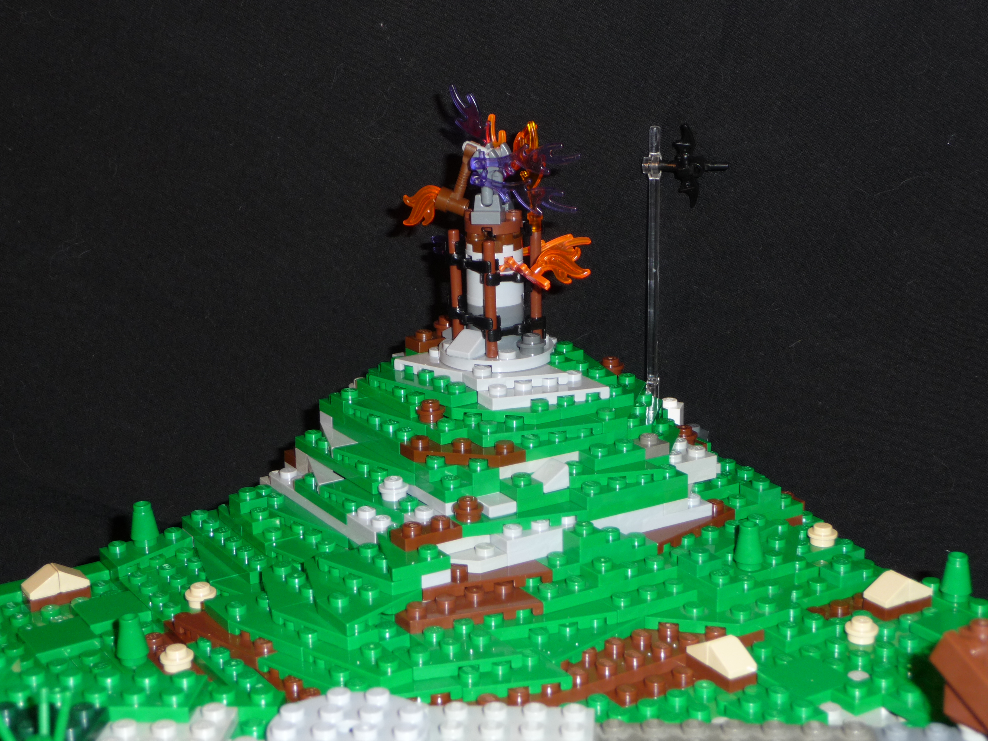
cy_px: 370
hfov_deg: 33.2
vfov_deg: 25.2
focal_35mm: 58
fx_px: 1655
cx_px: 494
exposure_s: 1/30
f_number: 4.4
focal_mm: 9.8
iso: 100
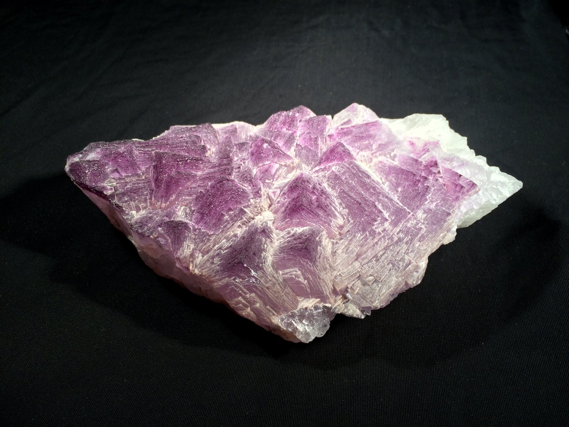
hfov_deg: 61.7
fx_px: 477
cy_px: 214
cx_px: 284
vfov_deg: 48.2
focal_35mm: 29
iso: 50
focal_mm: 4.15
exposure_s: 1/60
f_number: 2.2
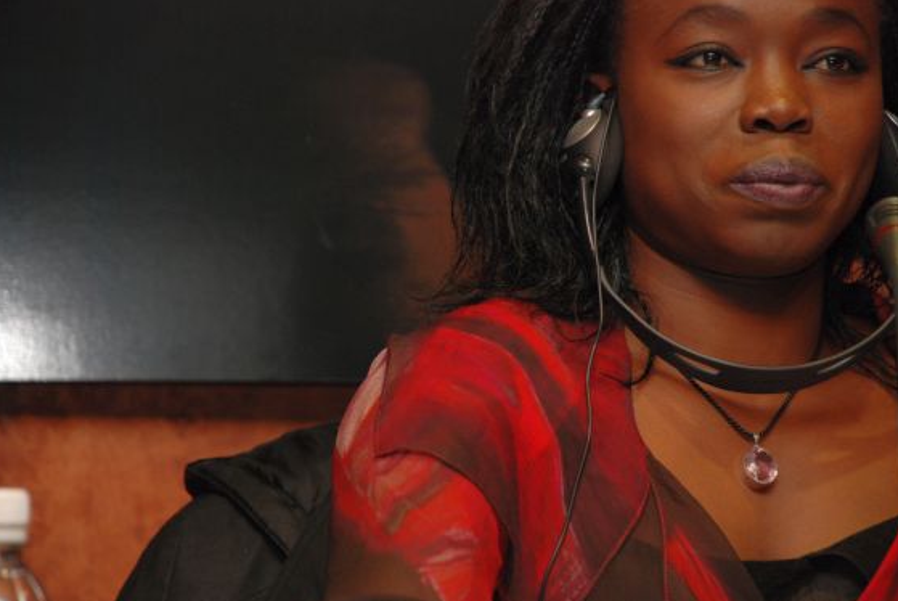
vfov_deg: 6.3
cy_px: 292
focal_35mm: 218
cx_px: 439
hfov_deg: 9.5
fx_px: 5432
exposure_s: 1/60
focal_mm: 135
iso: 400
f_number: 5.6
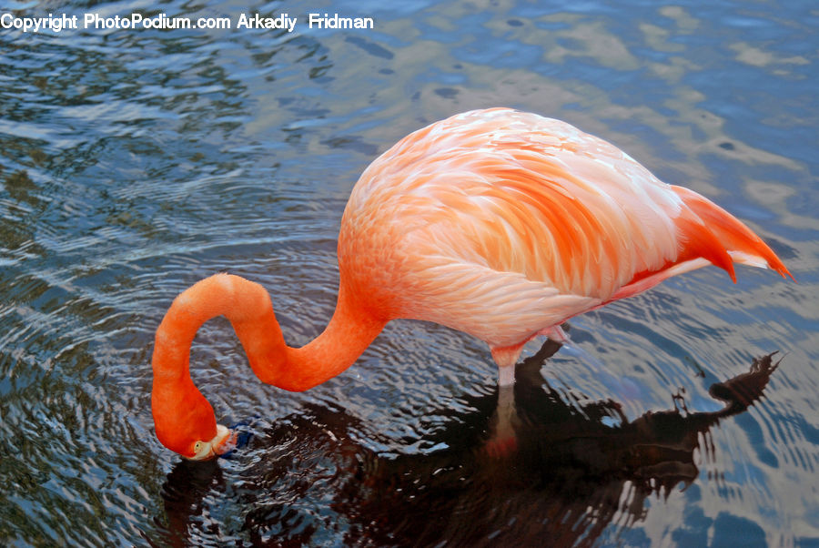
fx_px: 2391
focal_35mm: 105
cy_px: 274
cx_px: 410
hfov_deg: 19.4
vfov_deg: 13.1
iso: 100
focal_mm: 70
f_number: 5
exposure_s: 1/100
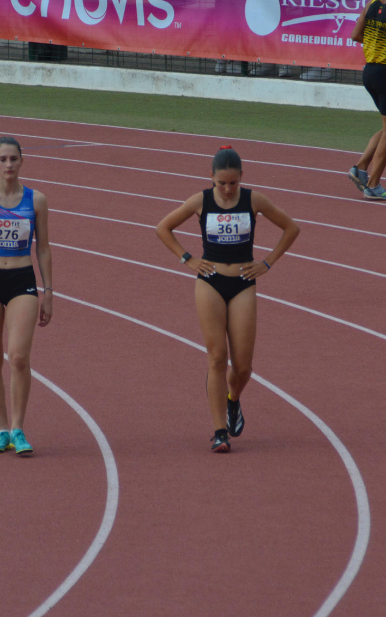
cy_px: 274
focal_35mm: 553
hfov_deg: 2.4
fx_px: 9303
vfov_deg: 3.8
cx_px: 129
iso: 800
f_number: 6.3
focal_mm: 200
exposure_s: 1/640
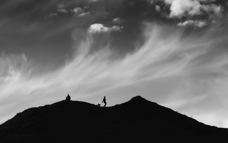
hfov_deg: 6.6
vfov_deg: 4.1
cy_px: 60
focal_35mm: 319
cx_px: 114
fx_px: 1983
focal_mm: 150
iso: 200
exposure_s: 1/1600
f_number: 10
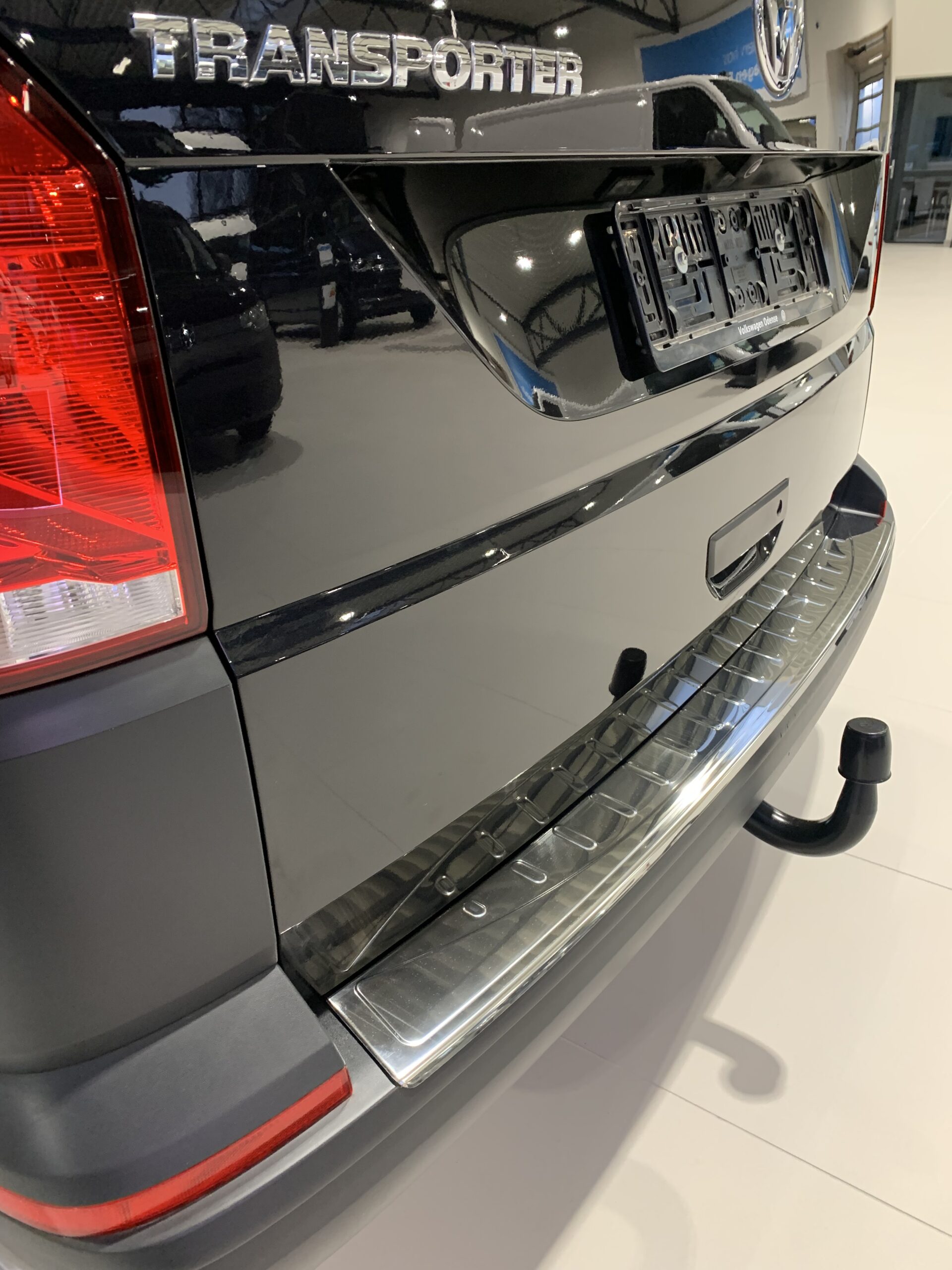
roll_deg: +0.1
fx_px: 953
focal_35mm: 26
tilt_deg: -23.7
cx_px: 476
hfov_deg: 53.1
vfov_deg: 67.3
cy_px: 635
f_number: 1.8
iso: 200
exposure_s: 1/60
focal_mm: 4.25
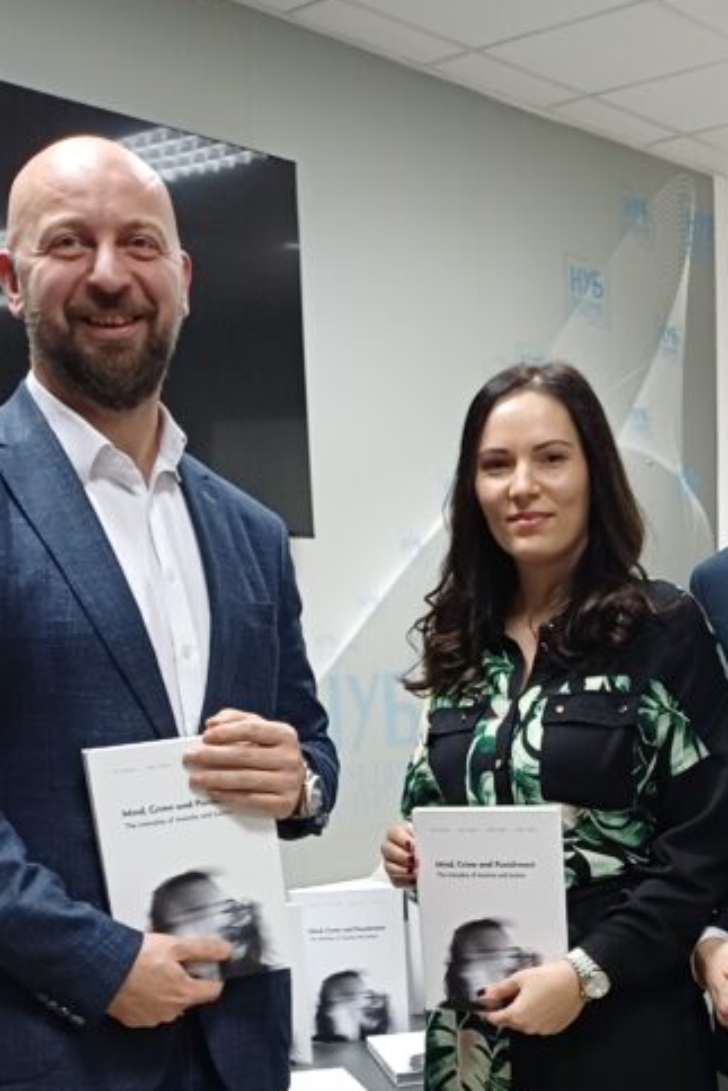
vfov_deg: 34.3
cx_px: 496
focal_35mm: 55
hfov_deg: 24.5
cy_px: 981
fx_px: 1667
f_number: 1.8
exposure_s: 1/33.3
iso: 400
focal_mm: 4.65
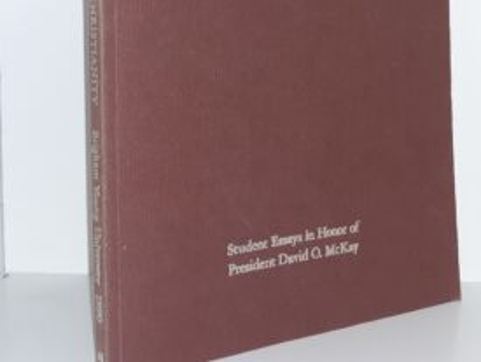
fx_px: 849
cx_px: 259
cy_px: 28
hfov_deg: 31.6
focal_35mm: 61
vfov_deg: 23.4
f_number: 1.7
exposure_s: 1/120
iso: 64
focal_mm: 3.7
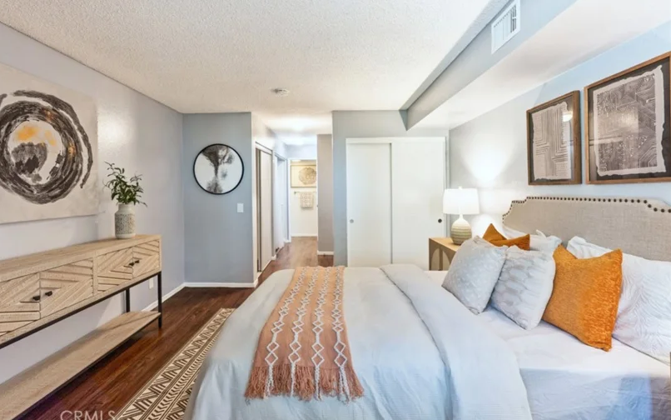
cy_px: 193
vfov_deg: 67.9
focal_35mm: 17
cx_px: 322
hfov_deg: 94.3
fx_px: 311
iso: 125
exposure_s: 1/40
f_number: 3.2
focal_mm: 16
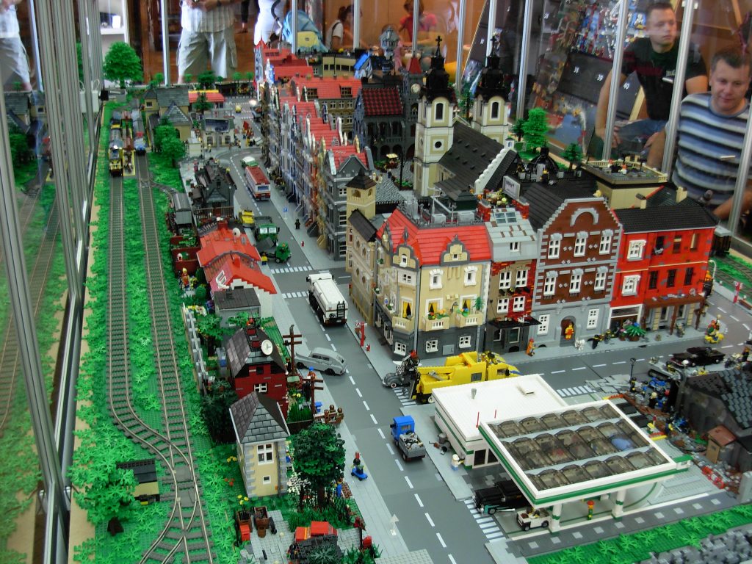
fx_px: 826
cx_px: 376
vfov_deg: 37.7
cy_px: 282
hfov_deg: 49.0
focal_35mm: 38
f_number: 2.9
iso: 79
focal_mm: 6.3
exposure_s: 1/7.3
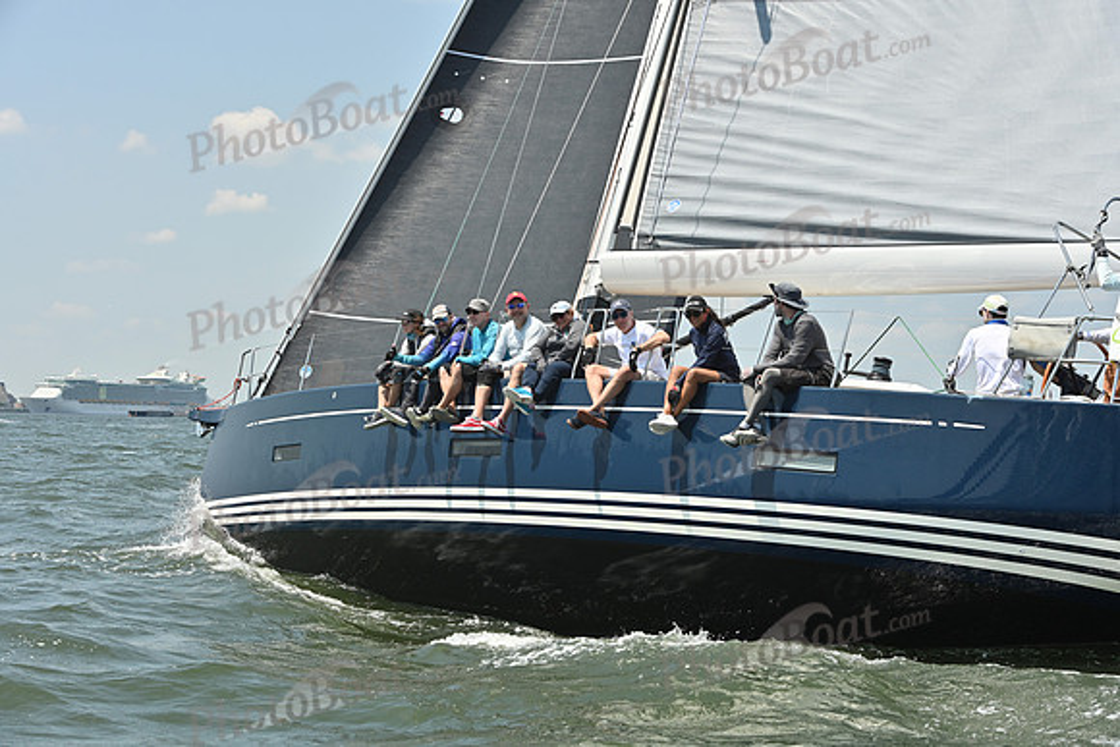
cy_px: 374
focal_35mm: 70
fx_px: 2178
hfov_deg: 28.8
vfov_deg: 19.5
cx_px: 560
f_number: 8
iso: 320
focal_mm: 70
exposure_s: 1/1250
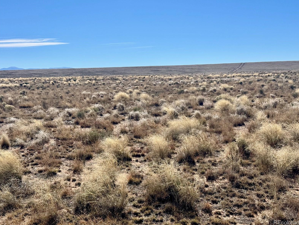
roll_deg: -0.1
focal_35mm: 49
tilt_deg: -5.4
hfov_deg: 38.9
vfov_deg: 29.7
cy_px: 112
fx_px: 423
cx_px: 152
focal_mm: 6.76
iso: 64
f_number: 1.78
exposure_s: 1/7092
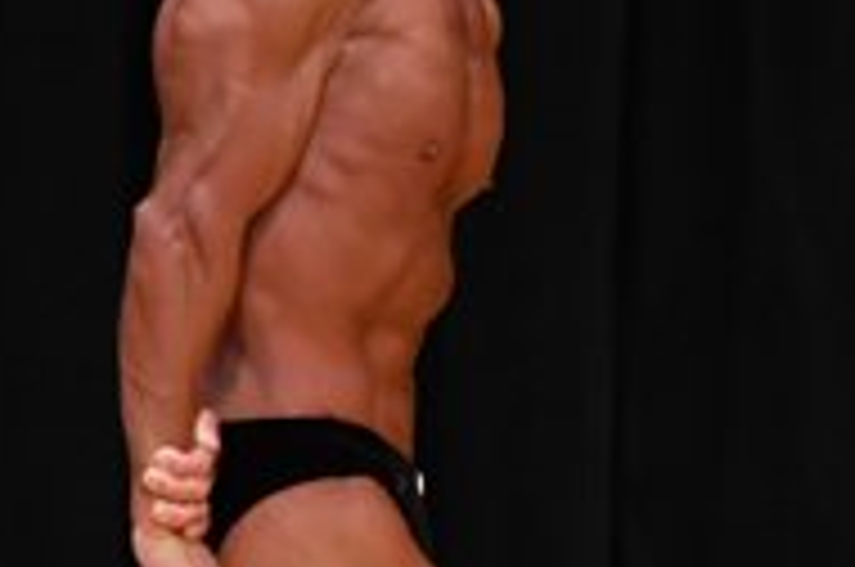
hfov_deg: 1.8
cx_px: 1136
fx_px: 27622
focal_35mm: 1165
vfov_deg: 1.2
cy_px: 508
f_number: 5.6
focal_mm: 190
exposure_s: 1/400
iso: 3200
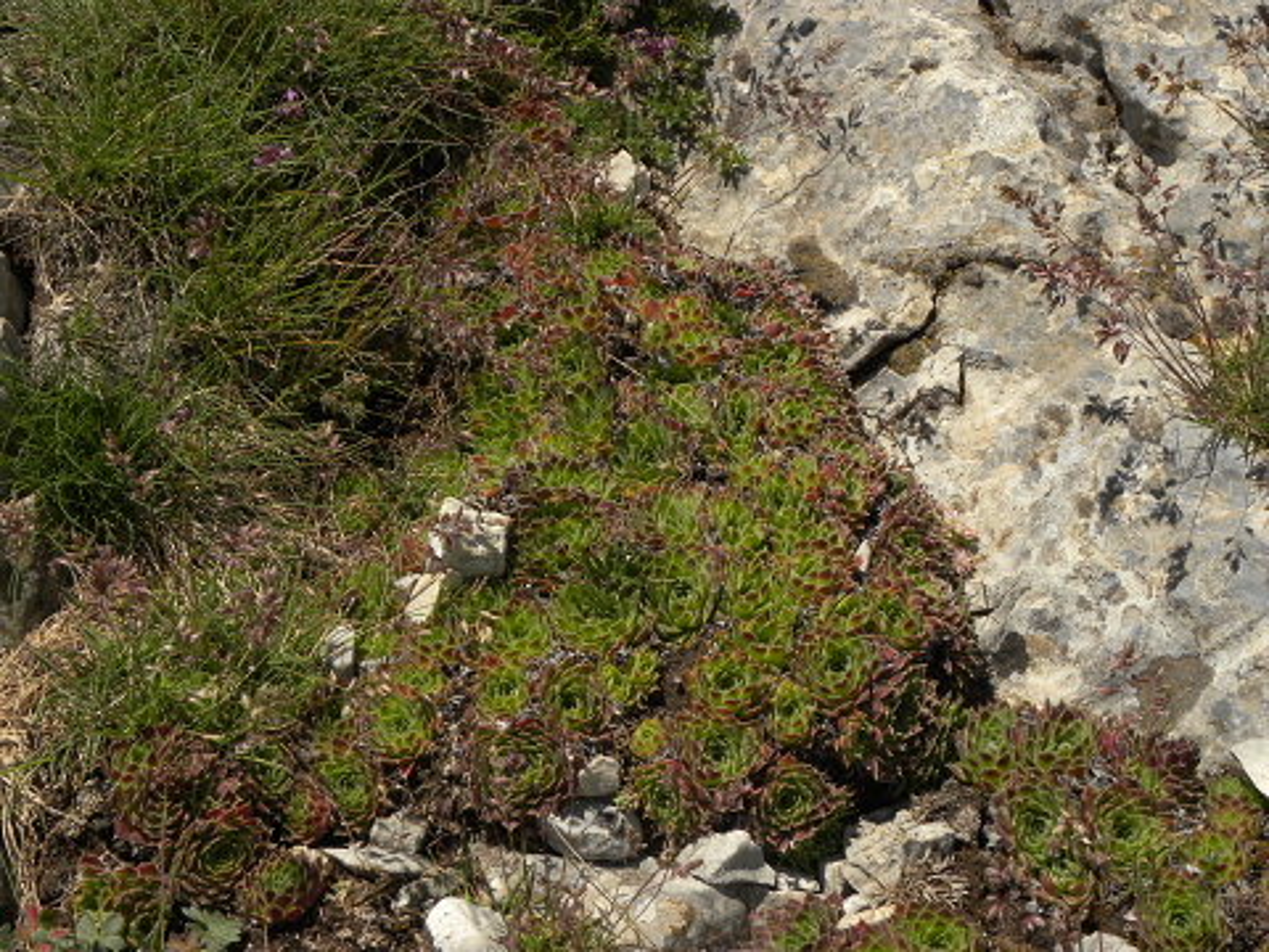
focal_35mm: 58
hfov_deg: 33.2
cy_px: 476
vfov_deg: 25.2
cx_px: 634
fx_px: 2126
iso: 64
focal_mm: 10.3
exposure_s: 1/500
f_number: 5.6
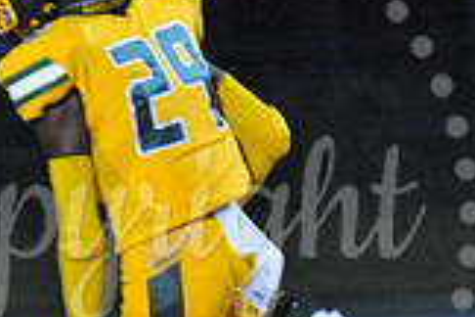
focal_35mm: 1251
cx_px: 126
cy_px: 220
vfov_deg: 1.1
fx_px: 16505
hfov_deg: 1.6
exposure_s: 1/200
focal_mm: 350
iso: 6400
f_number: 6.3
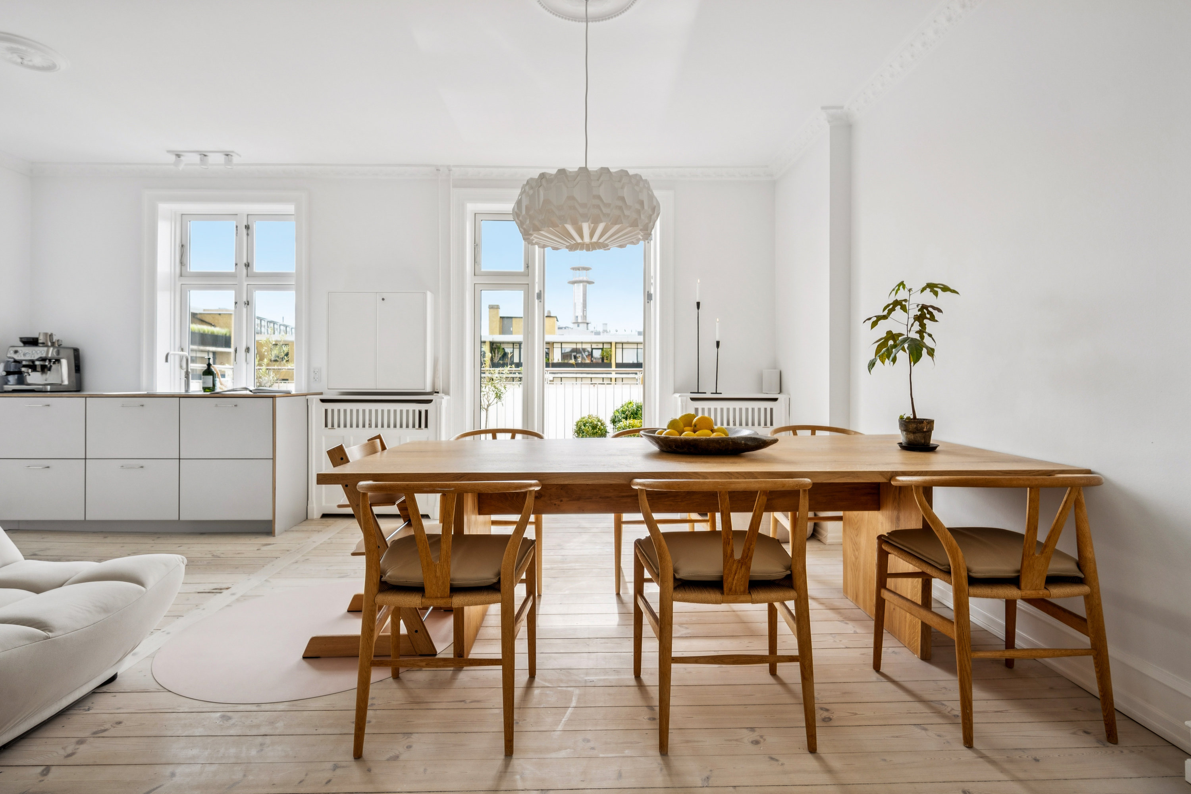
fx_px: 579
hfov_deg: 91.6
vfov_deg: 68.9
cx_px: 596
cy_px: 397
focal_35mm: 18
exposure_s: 1/125
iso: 400
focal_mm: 17.5
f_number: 6.3
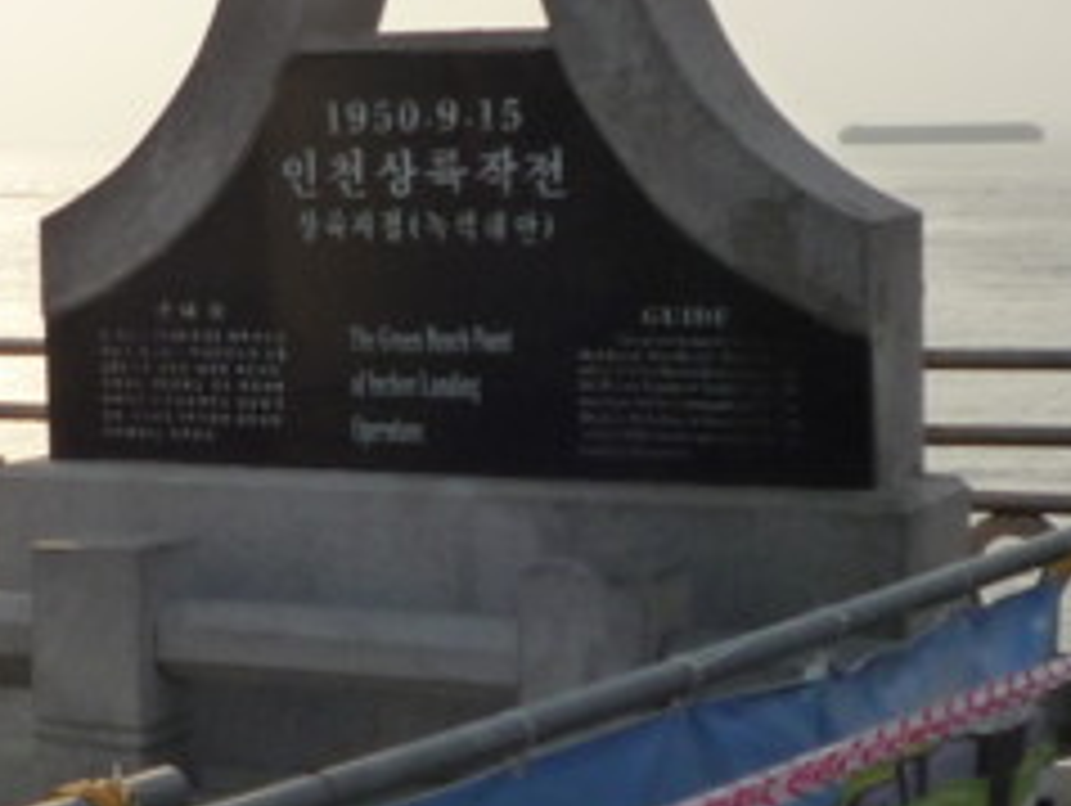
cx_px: 90
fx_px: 3159
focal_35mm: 102
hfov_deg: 18.9
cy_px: 423
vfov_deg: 14.5
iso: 160
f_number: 4
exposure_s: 1/800
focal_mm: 5.3
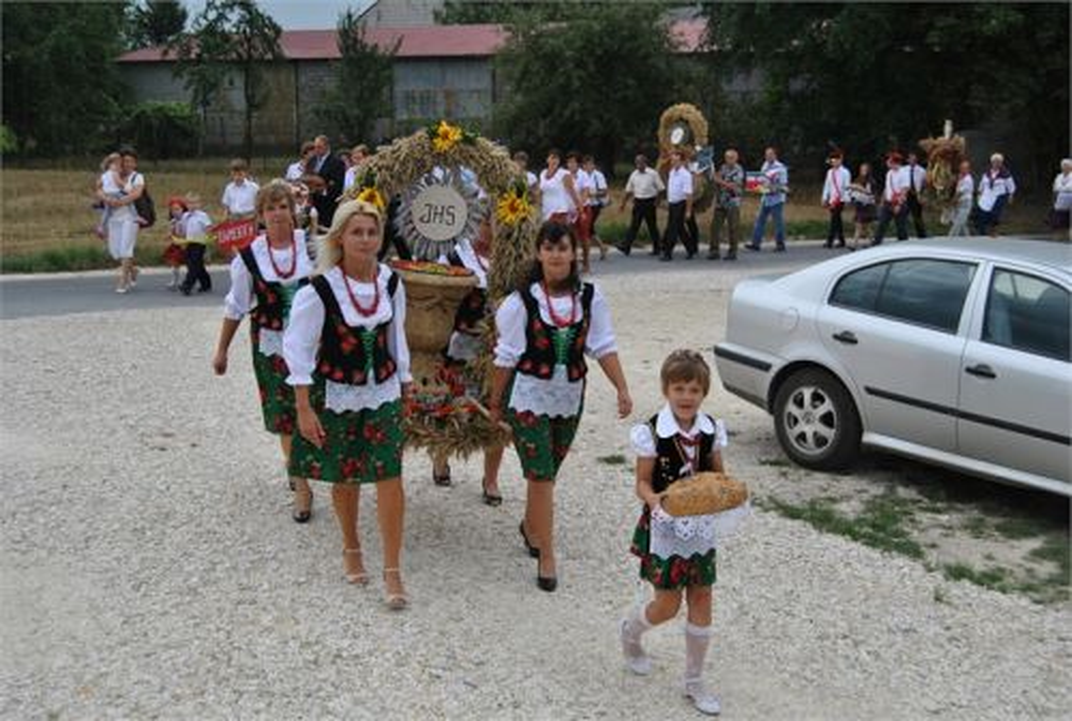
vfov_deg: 29.1
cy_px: 360
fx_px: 1388
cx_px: 536
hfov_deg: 42.2
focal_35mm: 46
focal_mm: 31
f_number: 5.6
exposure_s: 1/125
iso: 180
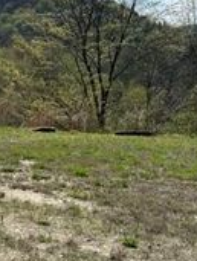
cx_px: -38
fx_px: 529
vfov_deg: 27.6
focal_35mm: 70
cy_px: 163
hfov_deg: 19.8
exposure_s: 1/5525
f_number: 1.78
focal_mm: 6.86
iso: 80
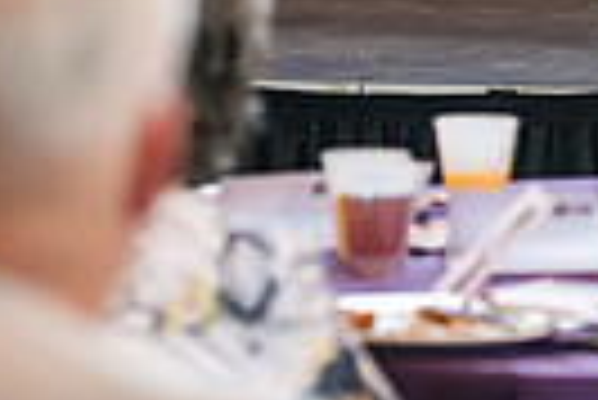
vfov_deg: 3.4
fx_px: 6668
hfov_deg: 5.1
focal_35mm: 401
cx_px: 742
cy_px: -375
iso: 1250
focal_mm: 92
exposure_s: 1/200
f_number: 3.2
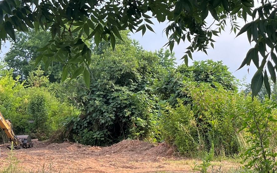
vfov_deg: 20.3
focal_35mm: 64
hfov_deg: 29.1
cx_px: 301
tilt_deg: +4.7
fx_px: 483
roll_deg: +2.6
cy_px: 73
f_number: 1.5
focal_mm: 5.7
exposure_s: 1/808
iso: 50
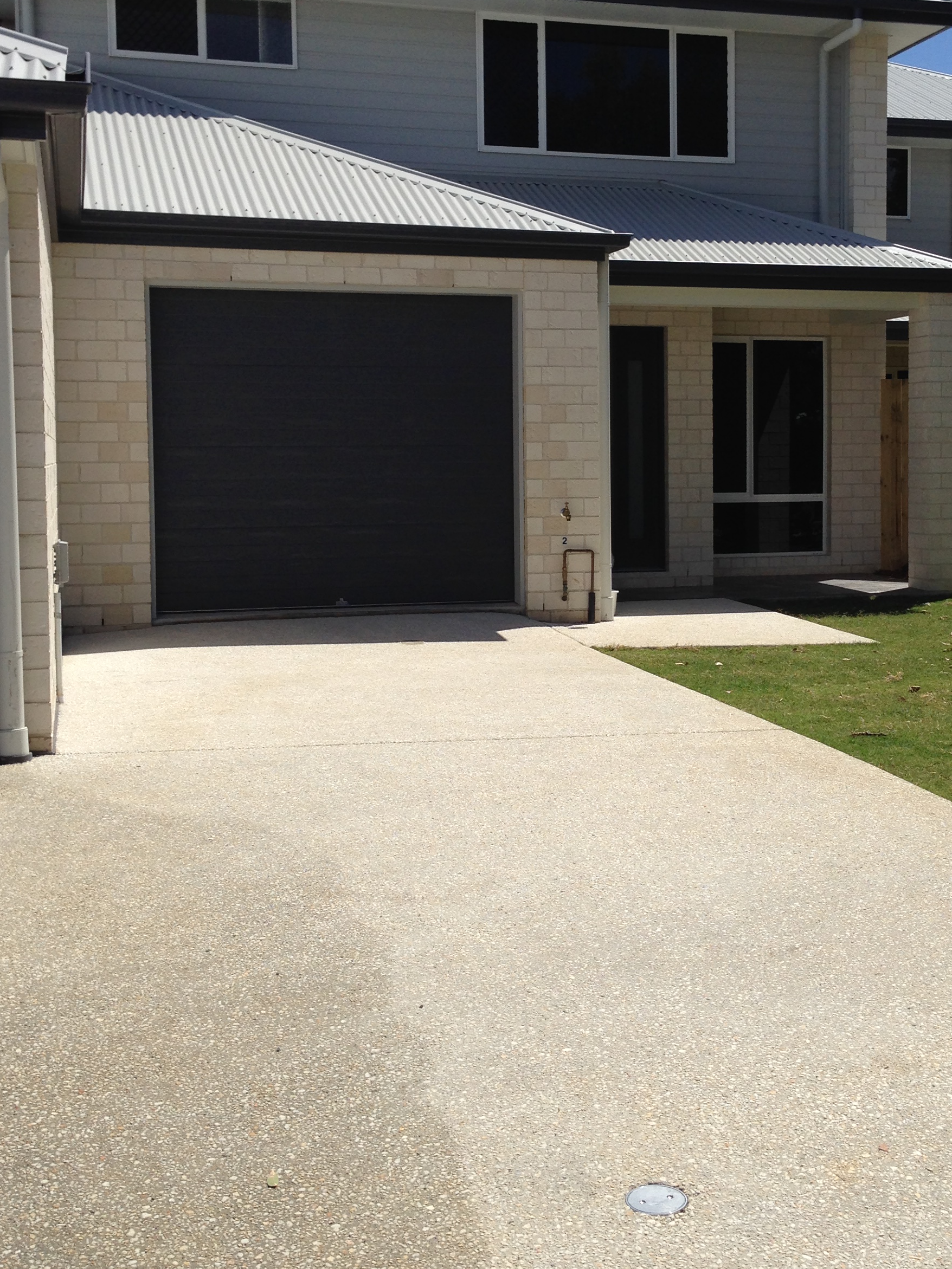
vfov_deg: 41.1
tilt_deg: -0.7
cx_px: 575
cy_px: 526
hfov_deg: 31.4
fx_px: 1687
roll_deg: +0.3
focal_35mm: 46
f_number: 2.4
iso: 50
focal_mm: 4.12
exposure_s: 1/2463
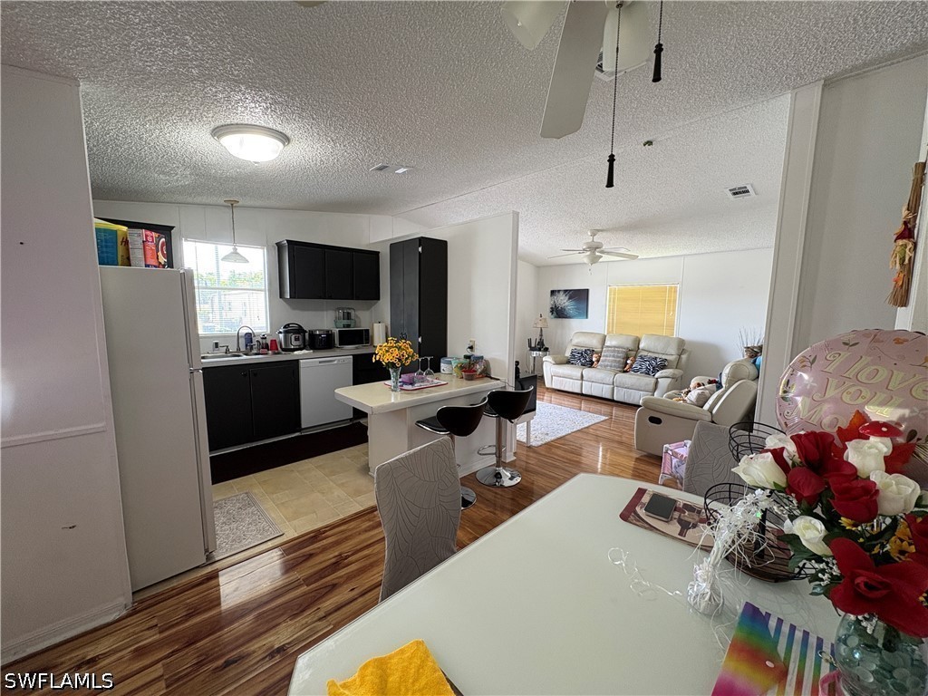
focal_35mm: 14
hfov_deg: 102.1
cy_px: 348
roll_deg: -0.1
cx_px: 464
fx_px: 375
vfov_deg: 85.7
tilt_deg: -6.3
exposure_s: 1/60
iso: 160
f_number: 2.2
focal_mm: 2.22
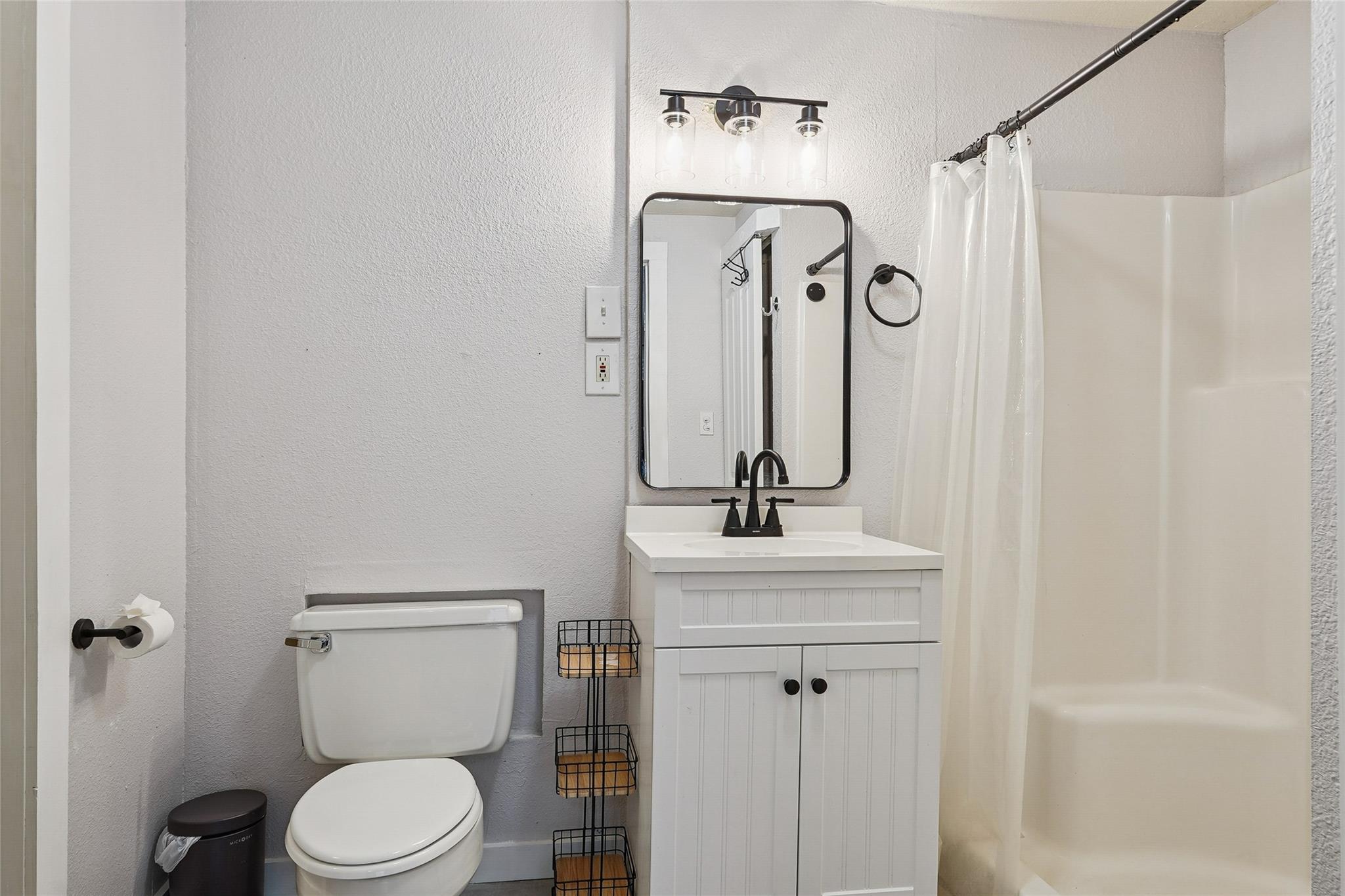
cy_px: 448
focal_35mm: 21
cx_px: 672
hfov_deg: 81.2
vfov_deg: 59.5
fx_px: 784
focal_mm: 14
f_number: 9
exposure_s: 1/3.33
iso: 100
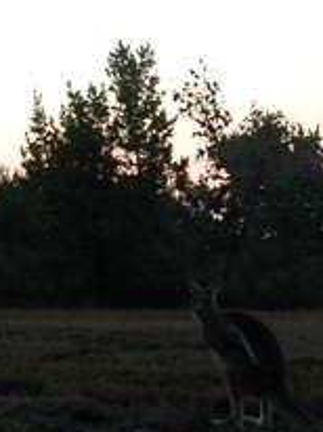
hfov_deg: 12.7
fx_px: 1434
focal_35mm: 115
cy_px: 323
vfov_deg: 17.0
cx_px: 327
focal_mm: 5.6
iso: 100
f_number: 2.7
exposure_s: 1/62.7
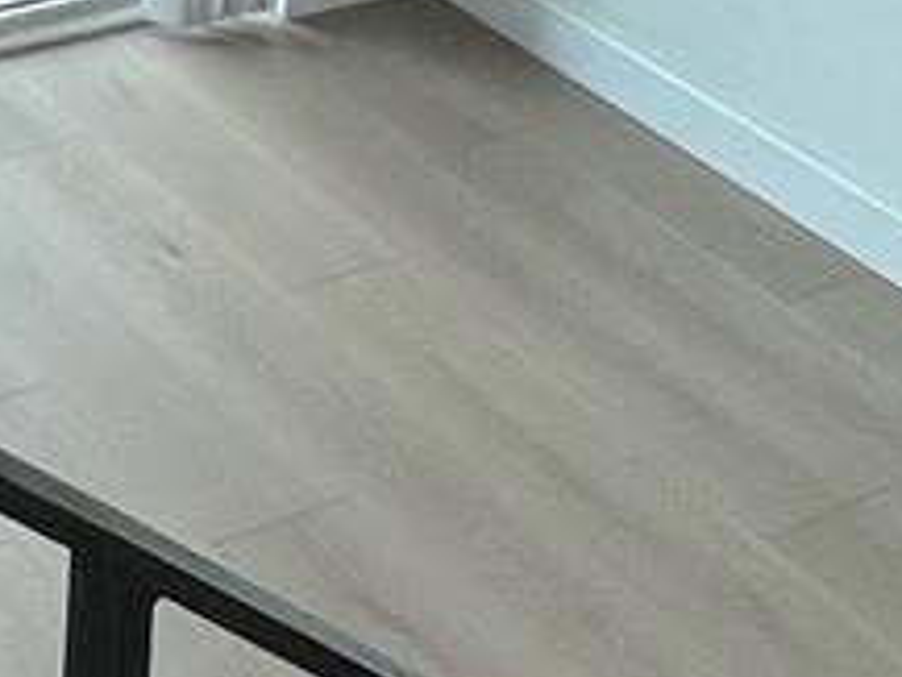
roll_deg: -1.6
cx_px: -141
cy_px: -619
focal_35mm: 96
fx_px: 2503
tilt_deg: -13.8
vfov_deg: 13.5
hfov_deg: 19.4
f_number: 1.8
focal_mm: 1.57
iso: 80
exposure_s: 1/120
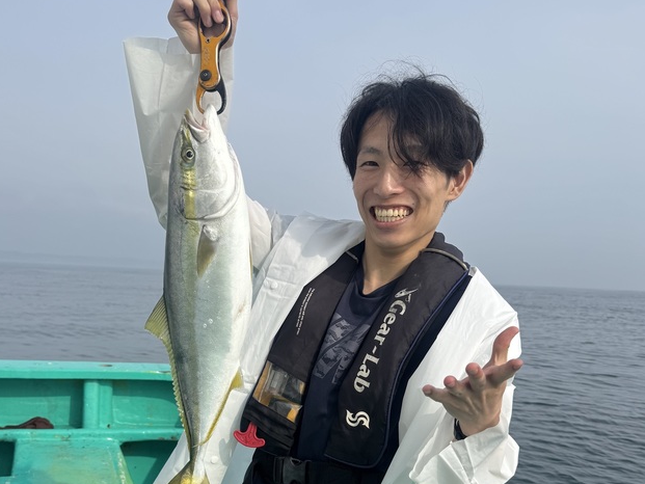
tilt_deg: -6.0
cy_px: 341
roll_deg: -2.0
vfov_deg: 42.1
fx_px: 615
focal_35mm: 33
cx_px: 319
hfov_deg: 55.3
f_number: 1.78
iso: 80
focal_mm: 6.76
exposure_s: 1/4608
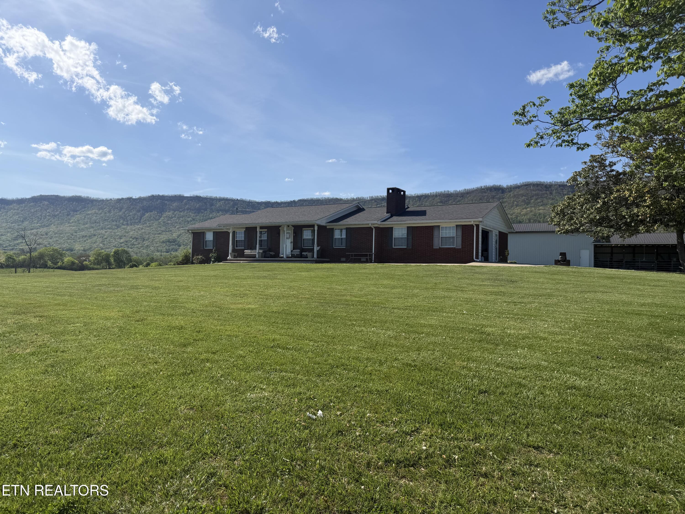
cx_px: 342
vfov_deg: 56.8
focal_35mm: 24
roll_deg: -0.3
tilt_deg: +1.0
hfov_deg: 71.6
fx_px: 475
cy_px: 257
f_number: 1.78
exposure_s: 1/6173
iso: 80
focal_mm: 6.76
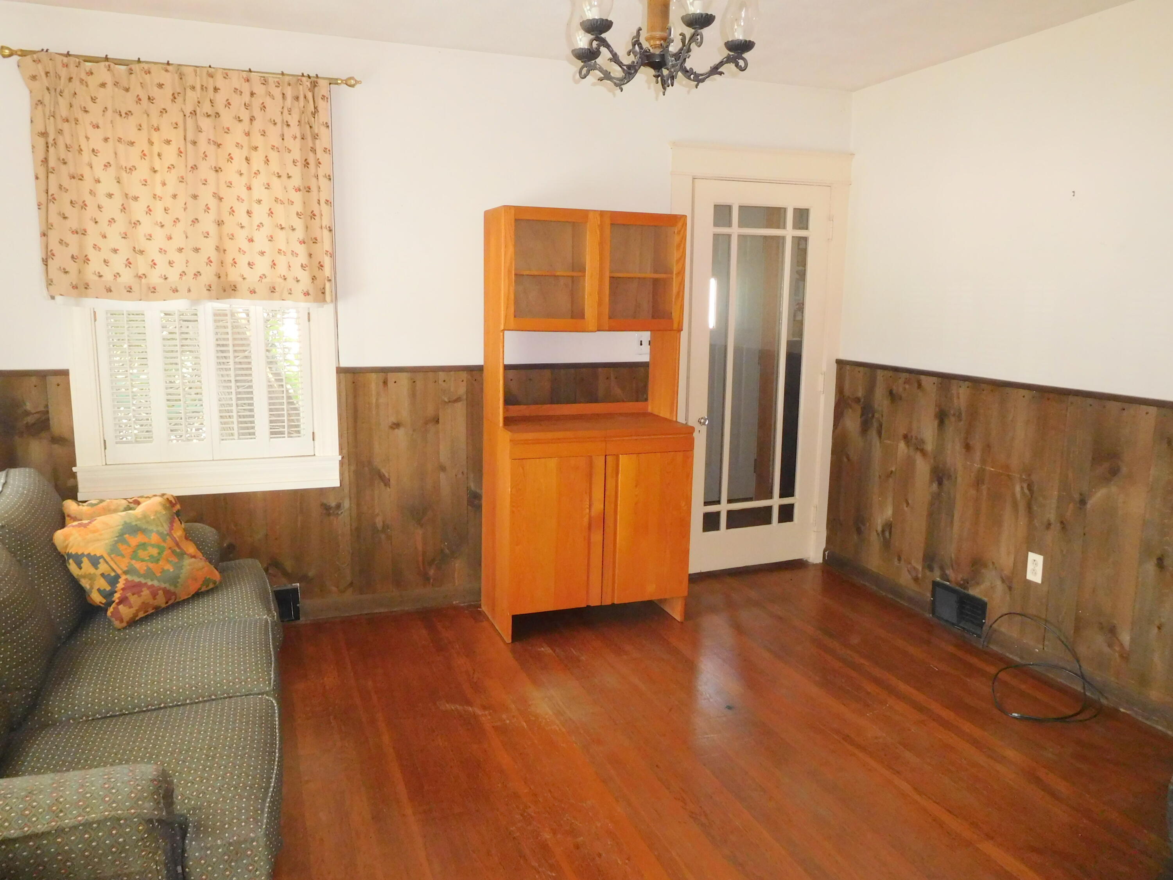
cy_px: 440
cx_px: 586
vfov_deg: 54.9
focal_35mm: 25
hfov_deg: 69.4
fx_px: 847
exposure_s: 1/30
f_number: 3.4
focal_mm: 4.5
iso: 500
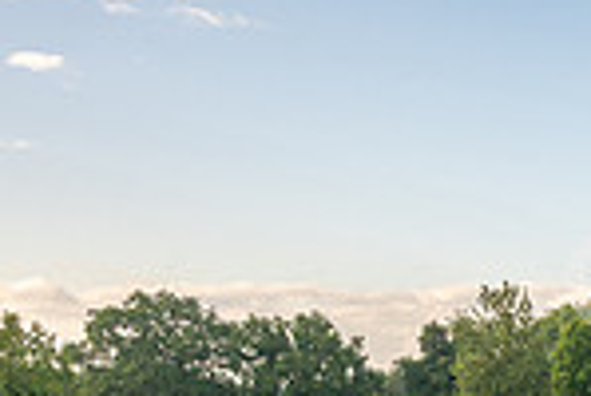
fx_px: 1727
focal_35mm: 105
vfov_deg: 12.7
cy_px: 521
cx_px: 1087
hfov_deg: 16.2
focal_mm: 27
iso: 500
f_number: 8
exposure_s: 1/800
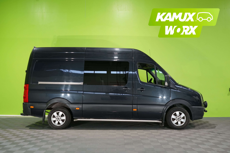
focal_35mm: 30
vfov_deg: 43.6
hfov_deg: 61.9
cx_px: 115
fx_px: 192
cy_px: 76
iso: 1250
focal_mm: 30
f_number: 5.6
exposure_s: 1/30
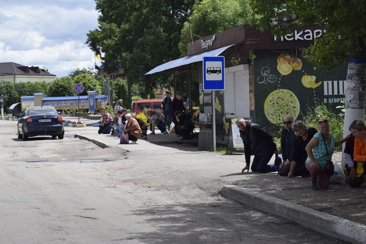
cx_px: 183
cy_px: 122
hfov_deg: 24.6
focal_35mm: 82
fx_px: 839
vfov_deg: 16.6
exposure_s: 1/320
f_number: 9
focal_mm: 55
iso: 200
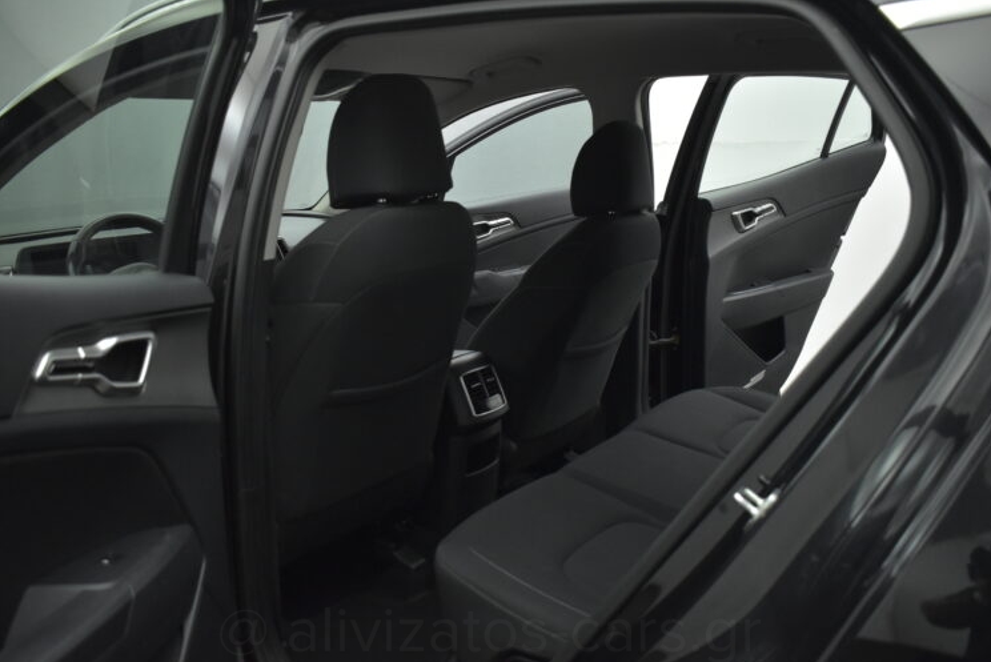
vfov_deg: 40.6
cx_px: 489
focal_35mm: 33
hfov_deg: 57.9
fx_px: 896
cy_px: 340
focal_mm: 21
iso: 1600
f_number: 3.8
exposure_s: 1/125
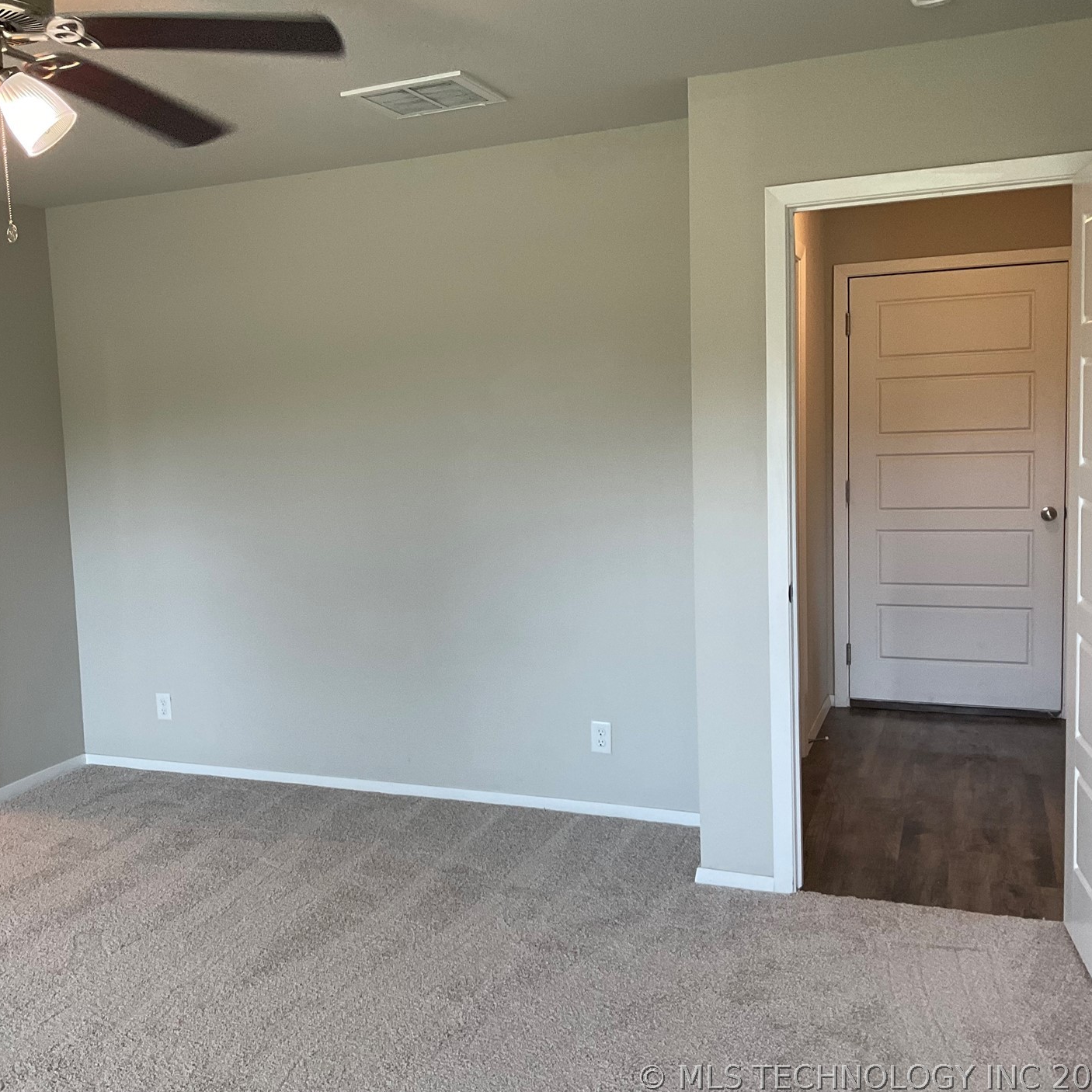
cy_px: 544
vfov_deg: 47.2
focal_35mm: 35
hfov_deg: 46.7
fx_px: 1249
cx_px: 394
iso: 64
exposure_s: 1/60
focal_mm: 3
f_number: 1.8
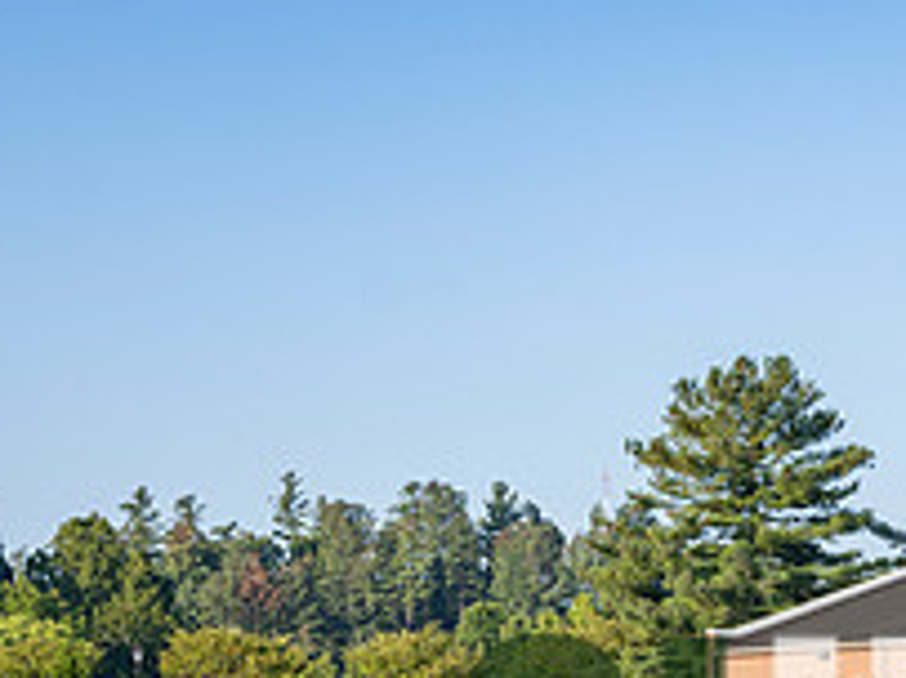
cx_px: 799
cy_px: 845
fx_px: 3374
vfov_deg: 11.2
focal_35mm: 129
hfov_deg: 15.1
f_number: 4
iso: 320
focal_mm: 47
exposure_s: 1/1250
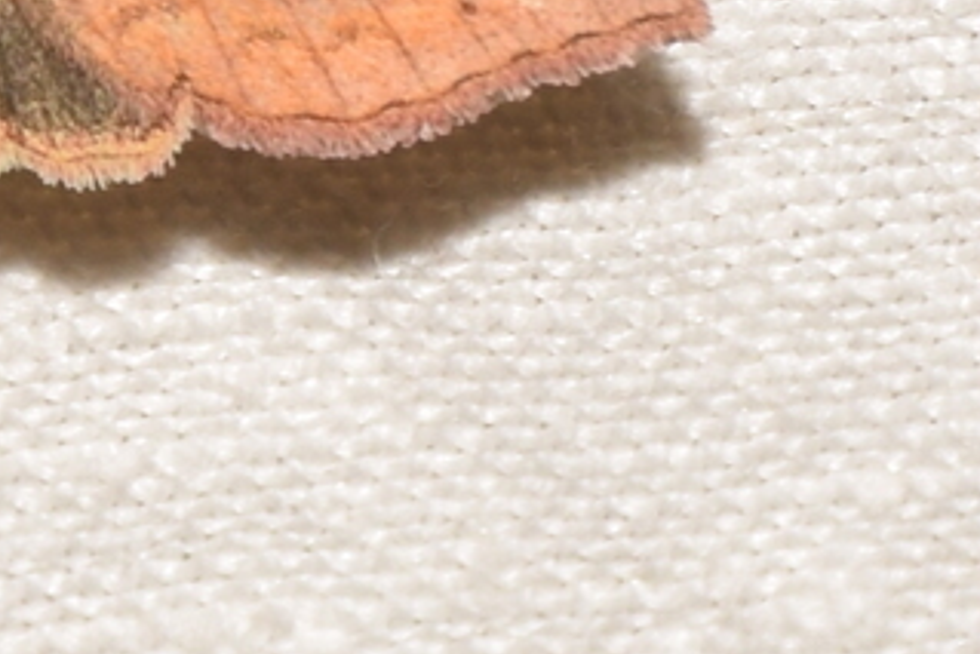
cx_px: -332
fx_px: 17211
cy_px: -203
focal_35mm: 632
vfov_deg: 2.2
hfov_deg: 3.3
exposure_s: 1/160
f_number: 13
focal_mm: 140
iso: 100
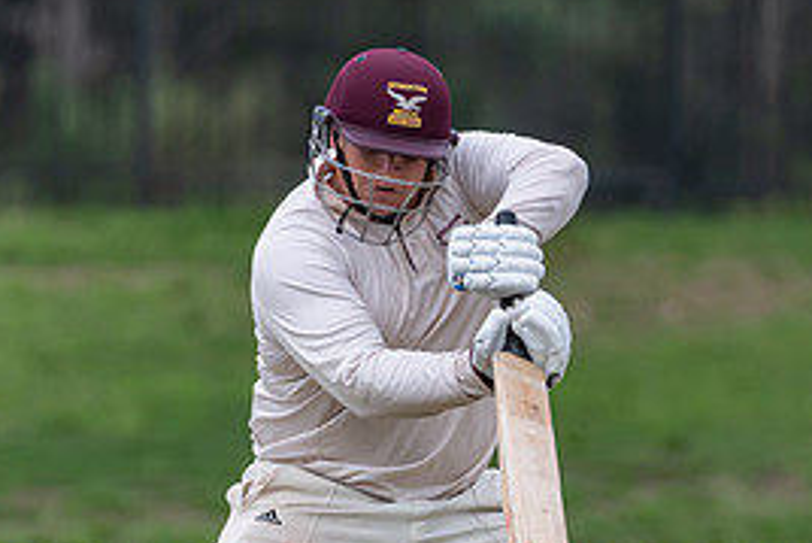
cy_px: 712
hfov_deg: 1.5
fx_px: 30397
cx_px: 666
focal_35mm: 1347
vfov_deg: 1.0
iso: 500
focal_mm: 460
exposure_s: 1/1250
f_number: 6.3
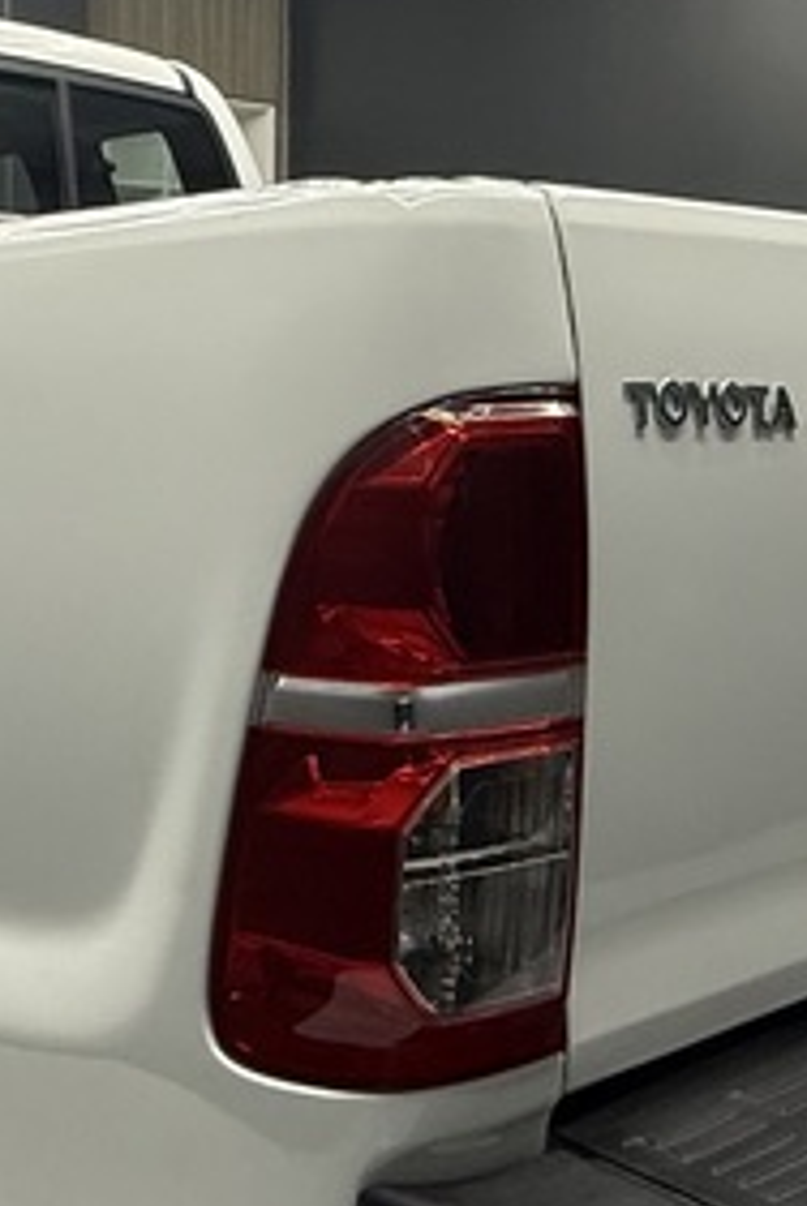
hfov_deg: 25.6
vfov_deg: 37.5
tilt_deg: -7.2
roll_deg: -1.4
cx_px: 404
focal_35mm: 53
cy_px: 588
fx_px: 1778
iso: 250
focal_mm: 2.22
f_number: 2.2
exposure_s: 1/100
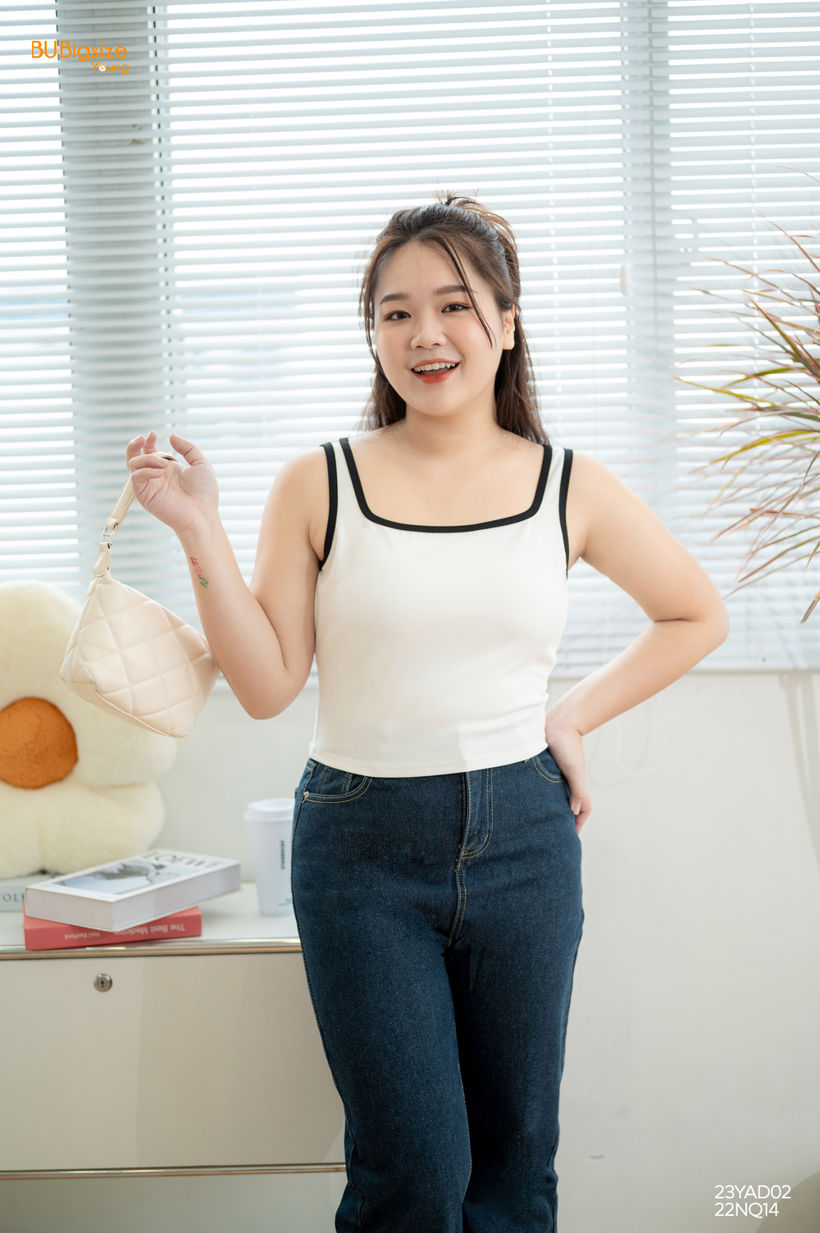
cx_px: 410
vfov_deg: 39.6
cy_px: 616
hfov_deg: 27.0
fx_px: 1711
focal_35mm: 50
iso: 125
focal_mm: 50
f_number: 1.8
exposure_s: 1/160
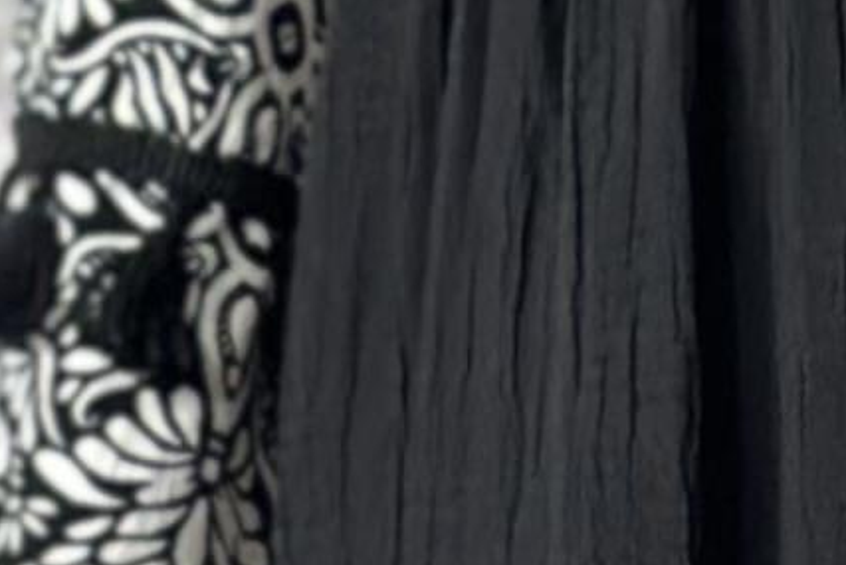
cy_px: 2427
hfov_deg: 4.4
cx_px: 1054
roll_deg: +0.6
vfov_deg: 2.8
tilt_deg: -0.3
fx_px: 11072
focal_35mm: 471
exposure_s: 1/73
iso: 125
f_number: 1.78
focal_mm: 6.86
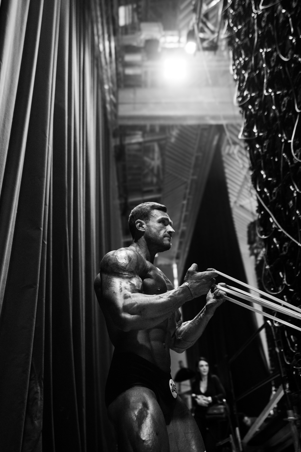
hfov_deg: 42.3
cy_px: 226
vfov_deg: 60.3
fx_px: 389
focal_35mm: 31
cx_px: 150
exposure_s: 1/400
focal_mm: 31
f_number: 2.8
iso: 8000
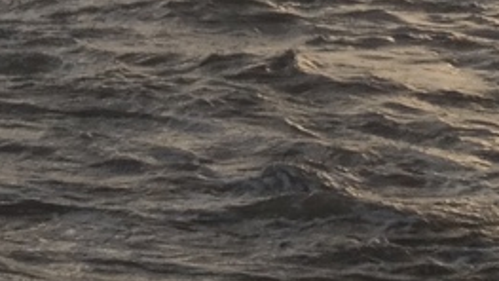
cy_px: -423
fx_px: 3070
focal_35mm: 232
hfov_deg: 8.7
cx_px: -582
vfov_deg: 5.1
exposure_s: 1/968
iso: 50
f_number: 2.4
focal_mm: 4.28
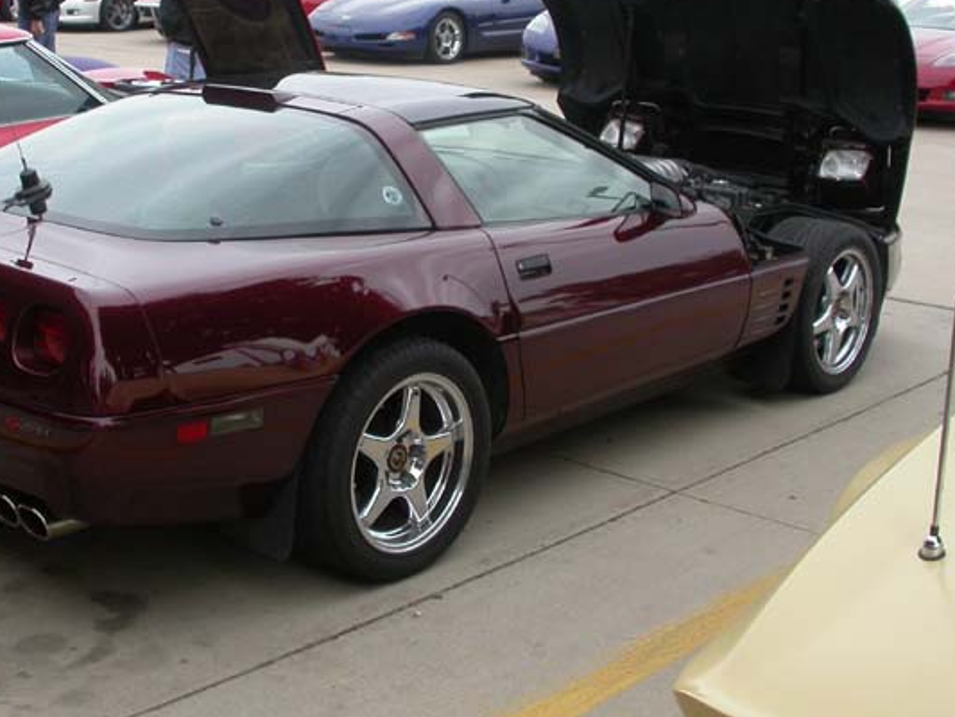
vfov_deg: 25.4
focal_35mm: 57
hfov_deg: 33.5
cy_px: 195
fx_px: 1573
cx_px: 321
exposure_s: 1/172
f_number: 5.3
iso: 100
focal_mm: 7.85
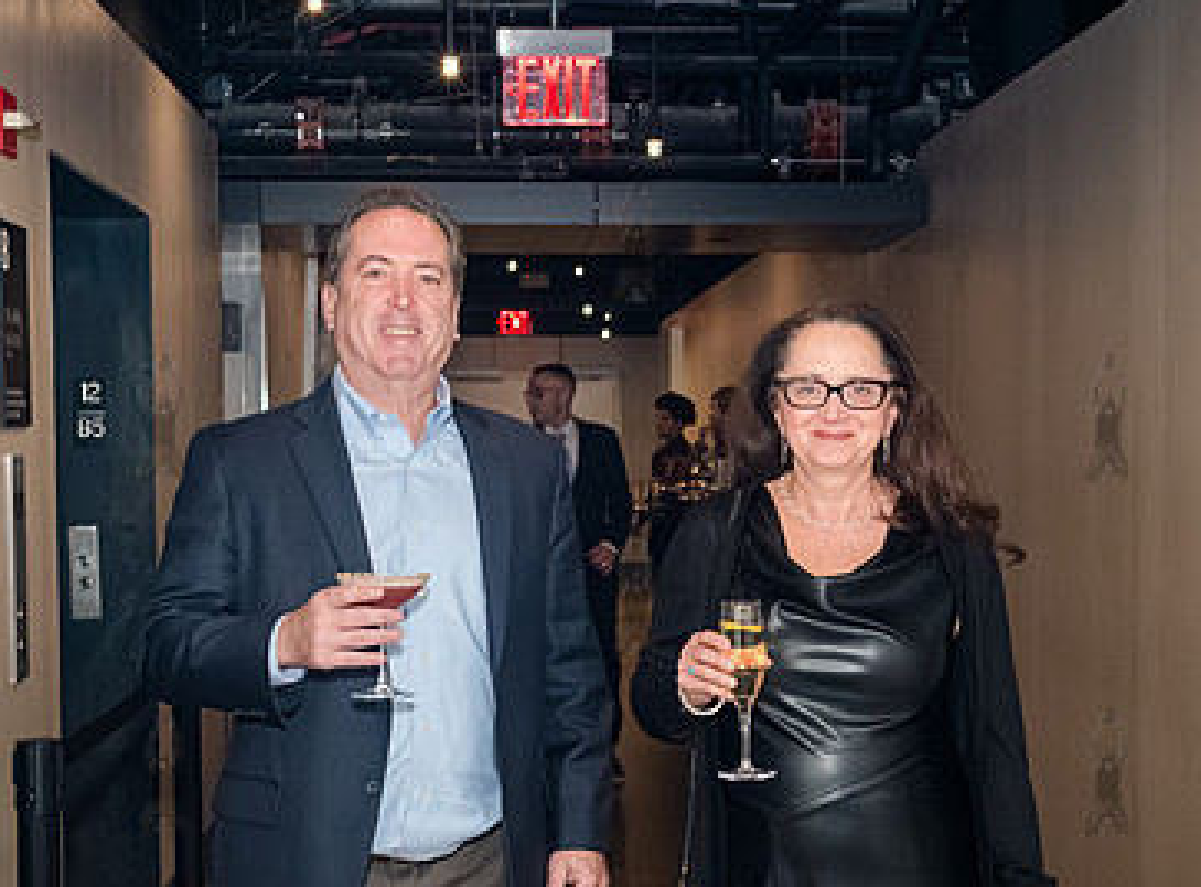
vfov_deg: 23.0
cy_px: 567
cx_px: 632
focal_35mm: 63
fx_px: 2174
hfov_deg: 30.9
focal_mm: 35
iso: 8000
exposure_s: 1/400
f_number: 5
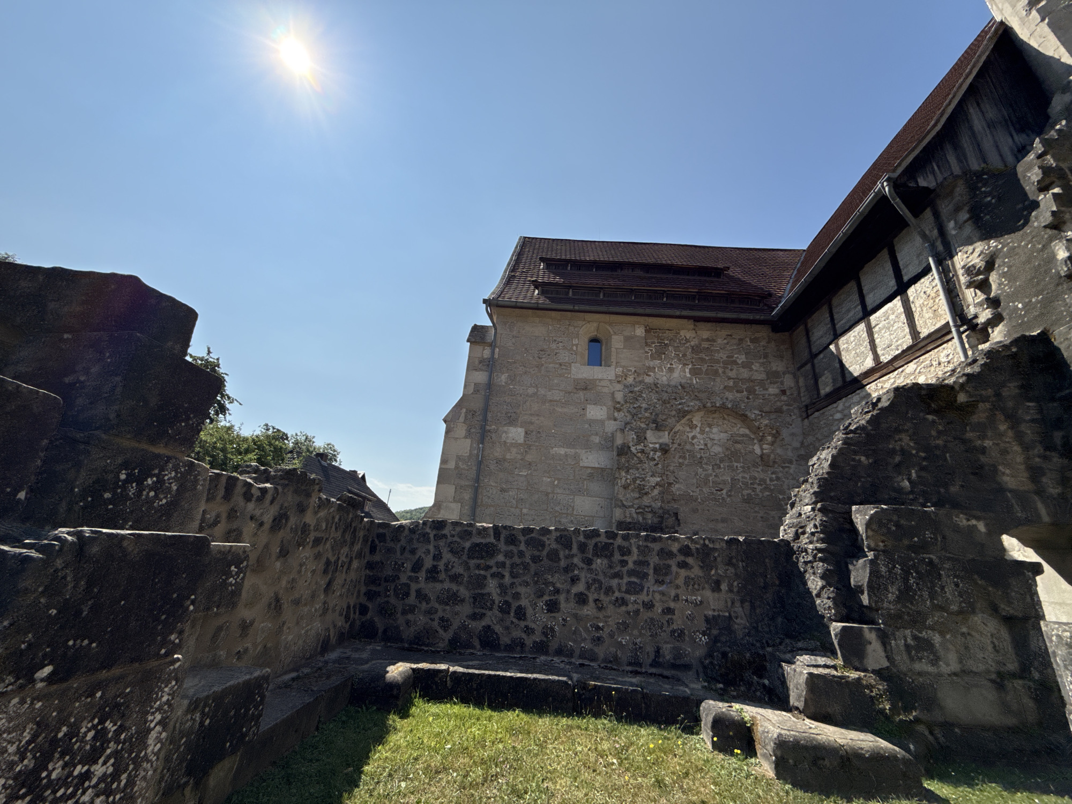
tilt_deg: +20.7
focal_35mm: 14
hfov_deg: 102.1
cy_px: 402
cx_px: 536
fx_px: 434
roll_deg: -4.7
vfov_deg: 85.7
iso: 50
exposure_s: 1/3663
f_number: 2.2
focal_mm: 2.22
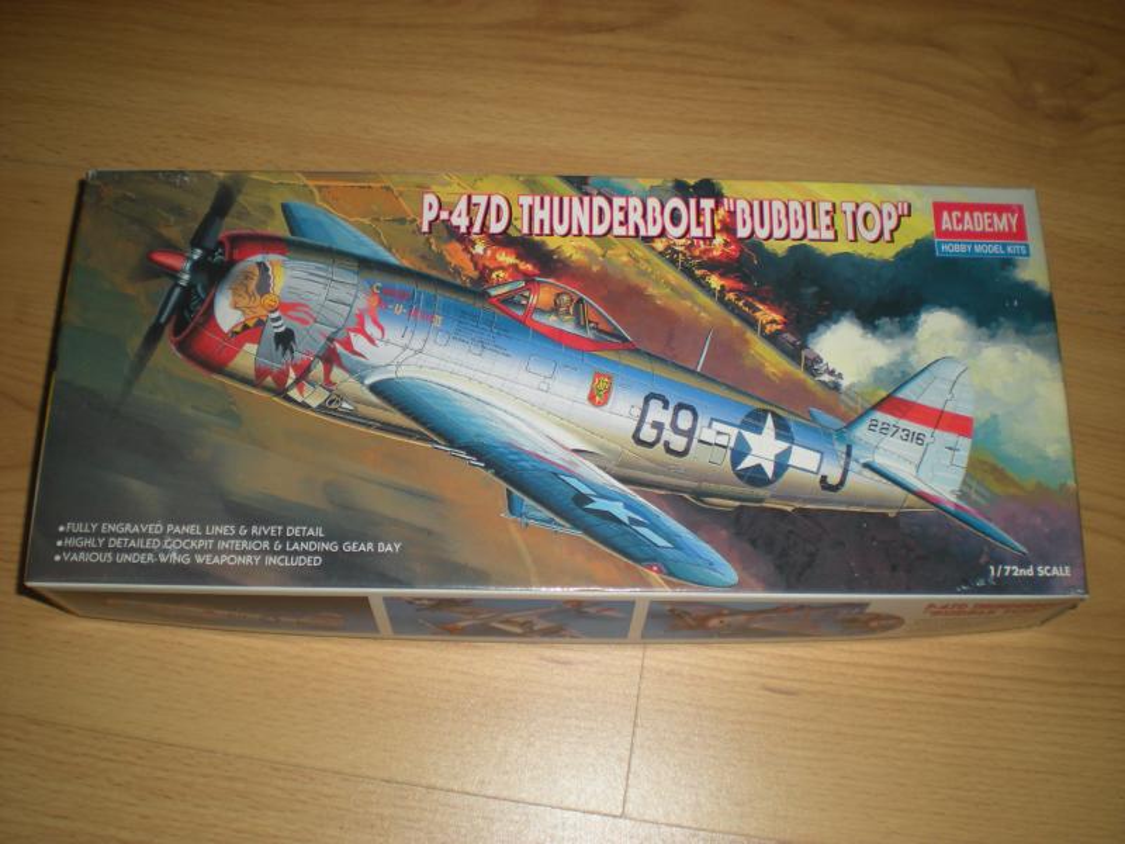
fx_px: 1235
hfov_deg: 49.0
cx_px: 562
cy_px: 422
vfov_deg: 37.7
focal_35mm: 38
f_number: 3.1
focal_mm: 6.3
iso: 64
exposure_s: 1/60
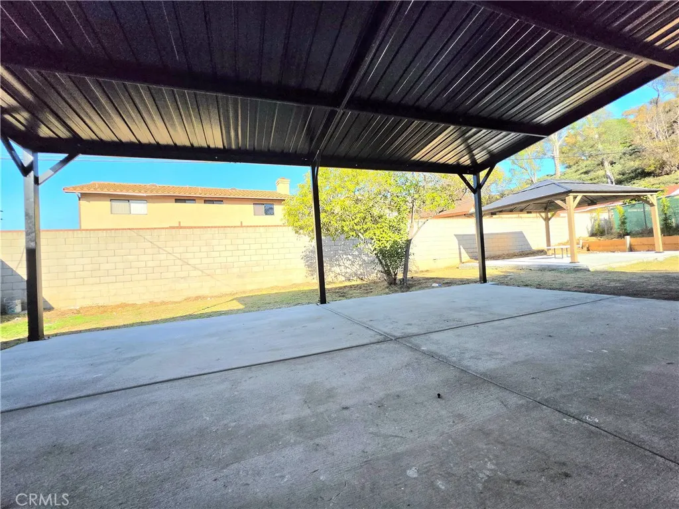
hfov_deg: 106.2
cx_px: 340
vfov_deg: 89.9
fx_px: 255
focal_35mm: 13
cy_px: 254
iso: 40
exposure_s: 1/2000
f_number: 1.9
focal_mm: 2.2
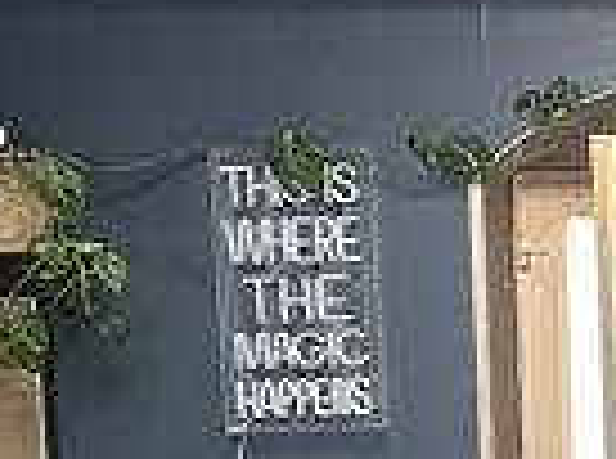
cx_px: 1138
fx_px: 1864
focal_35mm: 105
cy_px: 472
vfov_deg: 13.8
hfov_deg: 15.8
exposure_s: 1/100
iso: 320
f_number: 2.2
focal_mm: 2.22
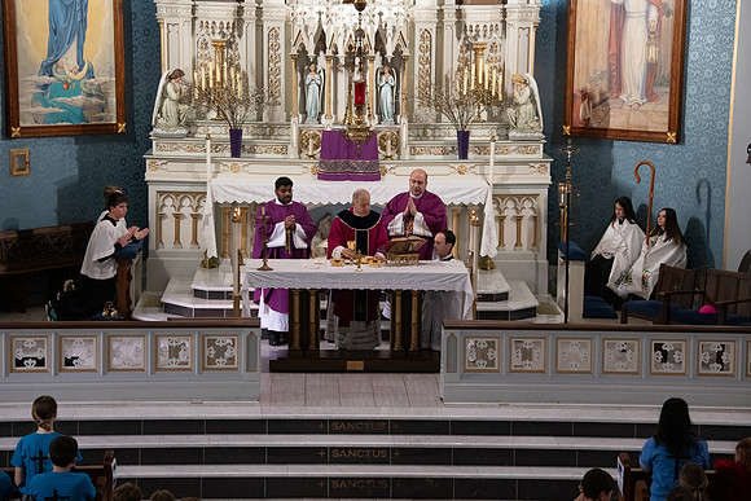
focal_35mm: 105
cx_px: 376
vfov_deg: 13.0
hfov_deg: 19.5
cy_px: 250
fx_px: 2191
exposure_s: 1/100
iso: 4000
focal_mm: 105
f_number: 8
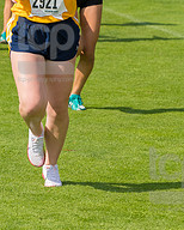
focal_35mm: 411
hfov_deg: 3.8
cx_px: 46
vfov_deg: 4.7
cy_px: 49
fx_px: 2793
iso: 500
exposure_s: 1/2000
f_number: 5.6
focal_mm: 125
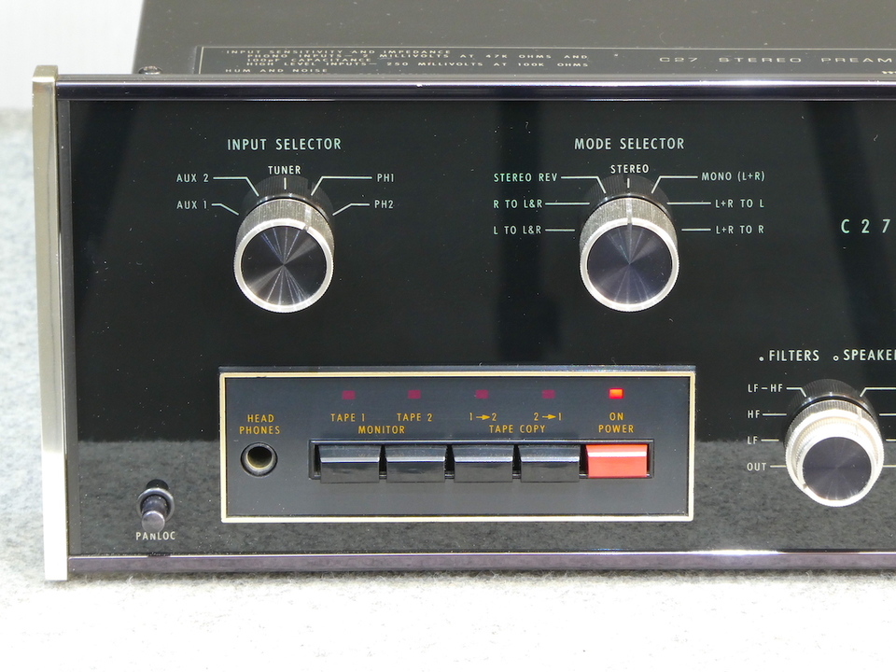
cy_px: 336
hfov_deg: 8.6
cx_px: 448
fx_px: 5979
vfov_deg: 6.4
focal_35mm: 231
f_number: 5.6
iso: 200
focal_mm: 41.4
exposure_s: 1/2.5
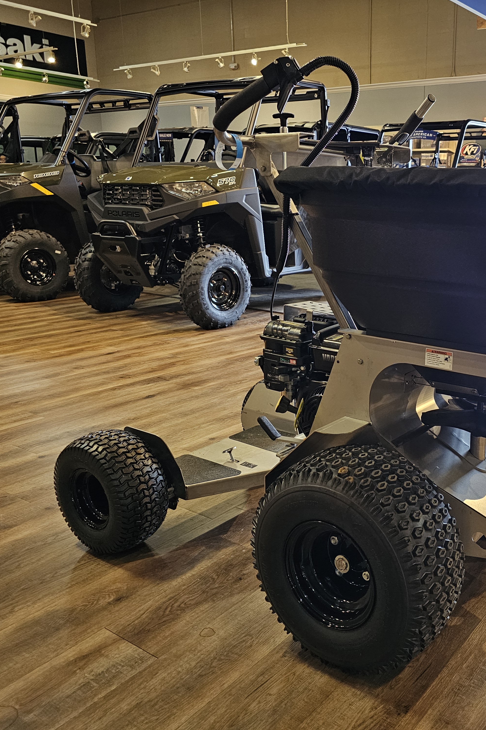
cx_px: 377
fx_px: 648
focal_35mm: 32
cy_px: 364
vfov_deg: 58.7
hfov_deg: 39.7
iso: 320
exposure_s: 1/120
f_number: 1.7
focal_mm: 6.3
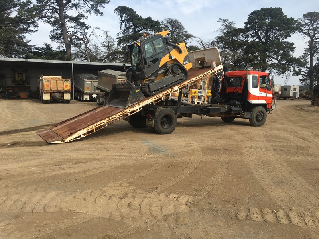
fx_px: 267
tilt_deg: -6.4
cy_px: 120
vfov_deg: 48.2
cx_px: 160
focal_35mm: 29
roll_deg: -0.3
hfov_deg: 61.7
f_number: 2.2
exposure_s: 1/1538
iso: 25
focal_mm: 4.15
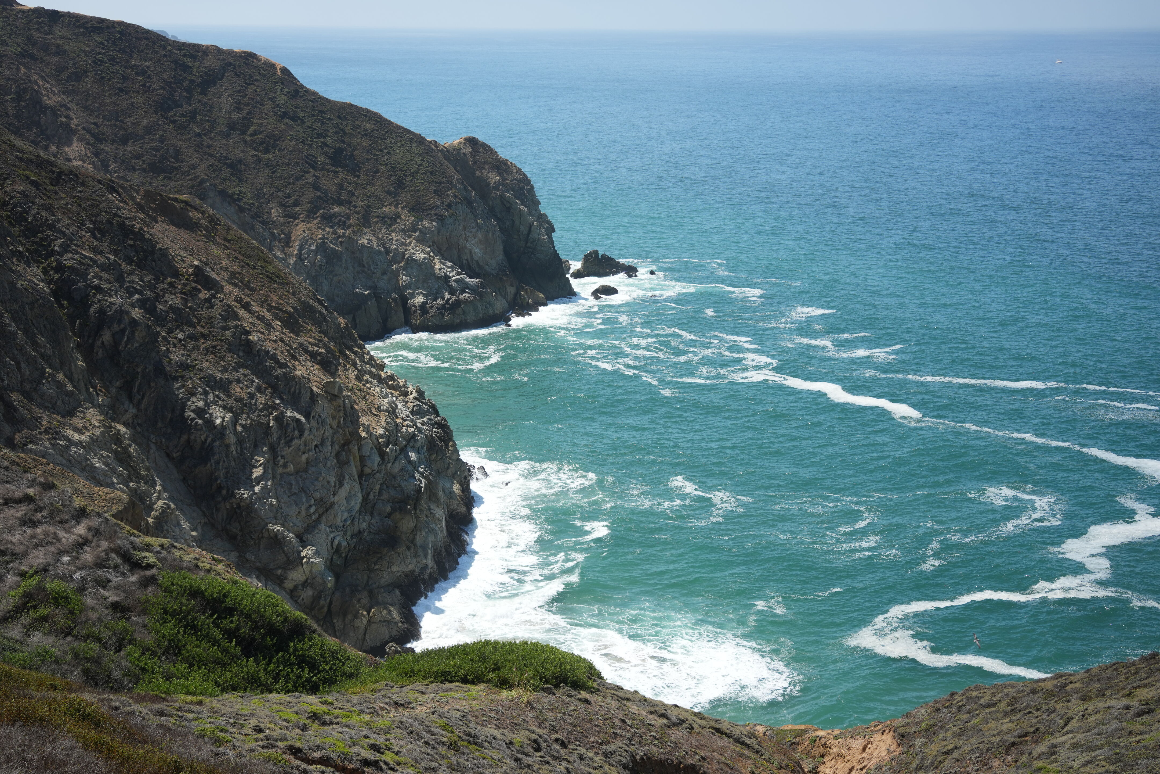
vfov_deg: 27.0
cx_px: 580
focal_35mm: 50
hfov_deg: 39.6
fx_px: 1611
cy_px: 387
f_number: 4.5
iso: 200
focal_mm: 50
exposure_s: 1/1250
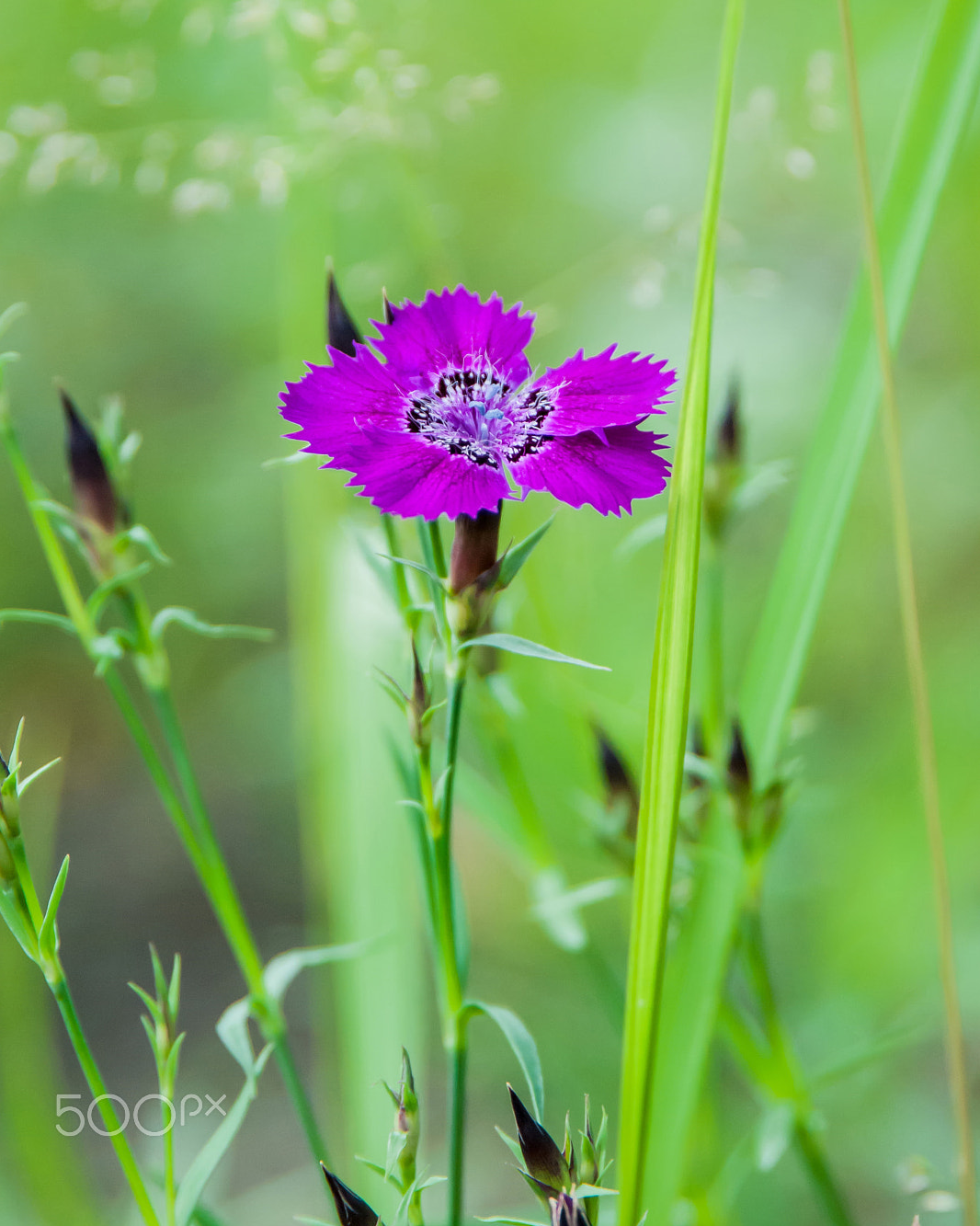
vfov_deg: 9.5
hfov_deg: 7.6
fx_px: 7362
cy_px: 500
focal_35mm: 203
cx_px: 490
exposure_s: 1/125
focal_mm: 120
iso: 360
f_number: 5.6
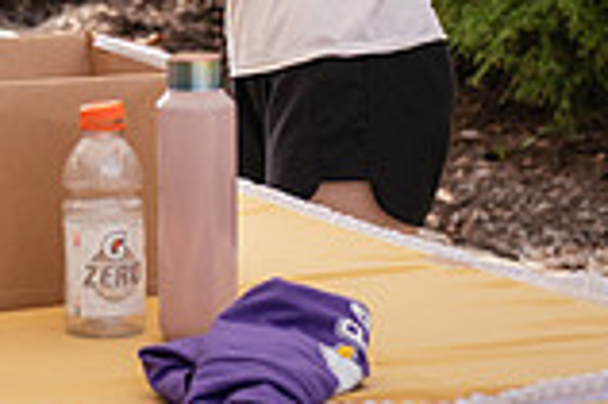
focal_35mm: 213
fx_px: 3594
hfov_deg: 9.6
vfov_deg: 6.3
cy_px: -302
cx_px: 27
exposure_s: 1/160
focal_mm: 58
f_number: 4.5
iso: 50
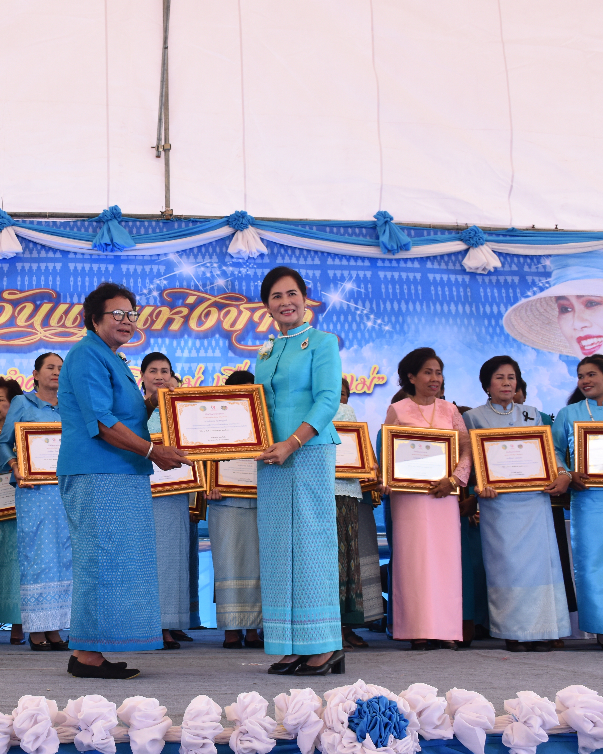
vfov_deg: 38.3
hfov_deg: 30.3
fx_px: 1087
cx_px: 130
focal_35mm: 49
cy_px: 377
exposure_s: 1/200
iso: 400
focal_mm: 23
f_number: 7.1
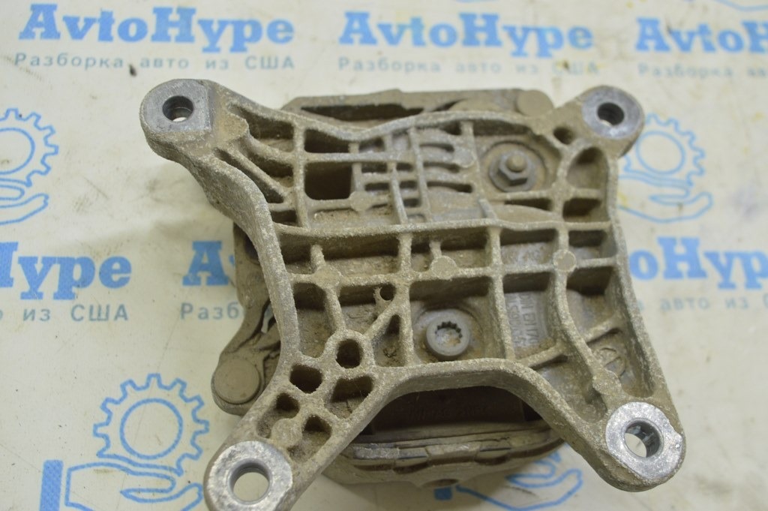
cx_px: 384
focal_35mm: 44
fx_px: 927
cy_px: 256
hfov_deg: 45.0
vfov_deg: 30.8
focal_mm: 29
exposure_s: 1/20
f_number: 5.6
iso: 400
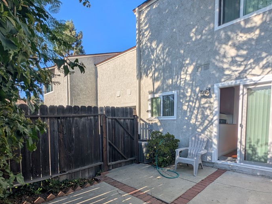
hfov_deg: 87.0
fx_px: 142
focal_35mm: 18
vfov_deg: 69.8
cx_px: 157
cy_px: 134
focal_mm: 2.23
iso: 37
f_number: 1.95
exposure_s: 1/1733
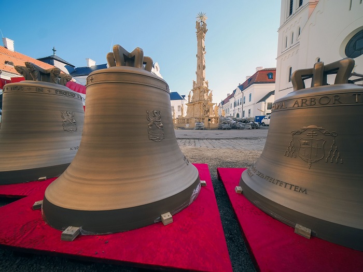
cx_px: 182
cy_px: 136
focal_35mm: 12
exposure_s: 1/160
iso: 200
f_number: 9
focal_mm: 6
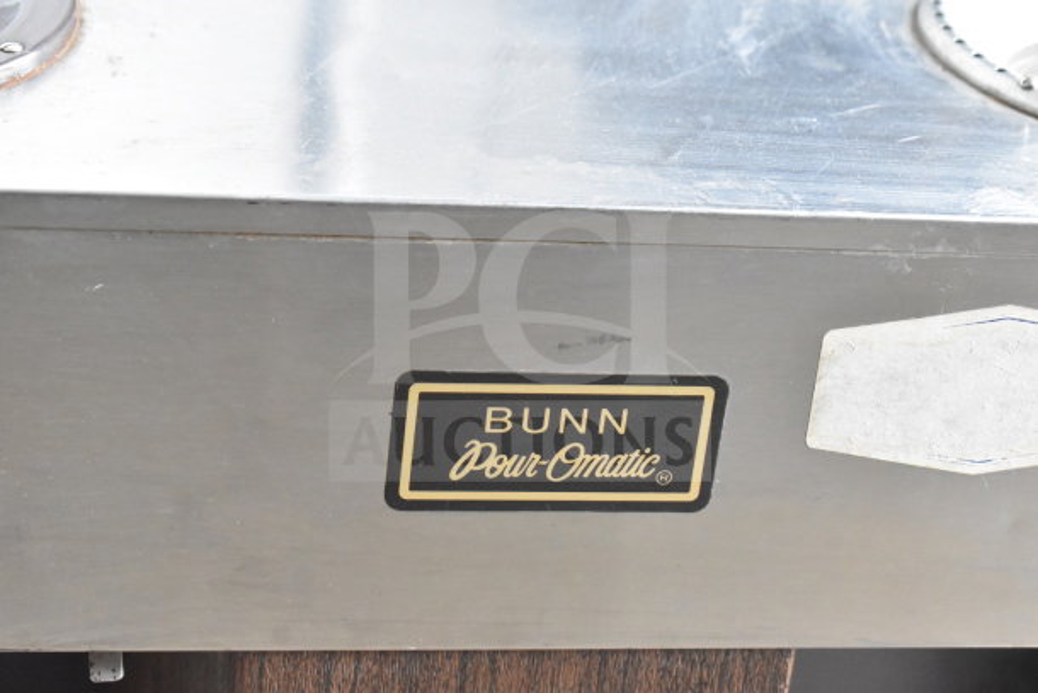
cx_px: 519
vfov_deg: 16.6
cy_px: 346
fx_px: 2379
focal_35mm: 82
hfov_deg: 24.6
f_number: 7.1
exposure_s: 1/200
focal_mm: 55
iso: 6400
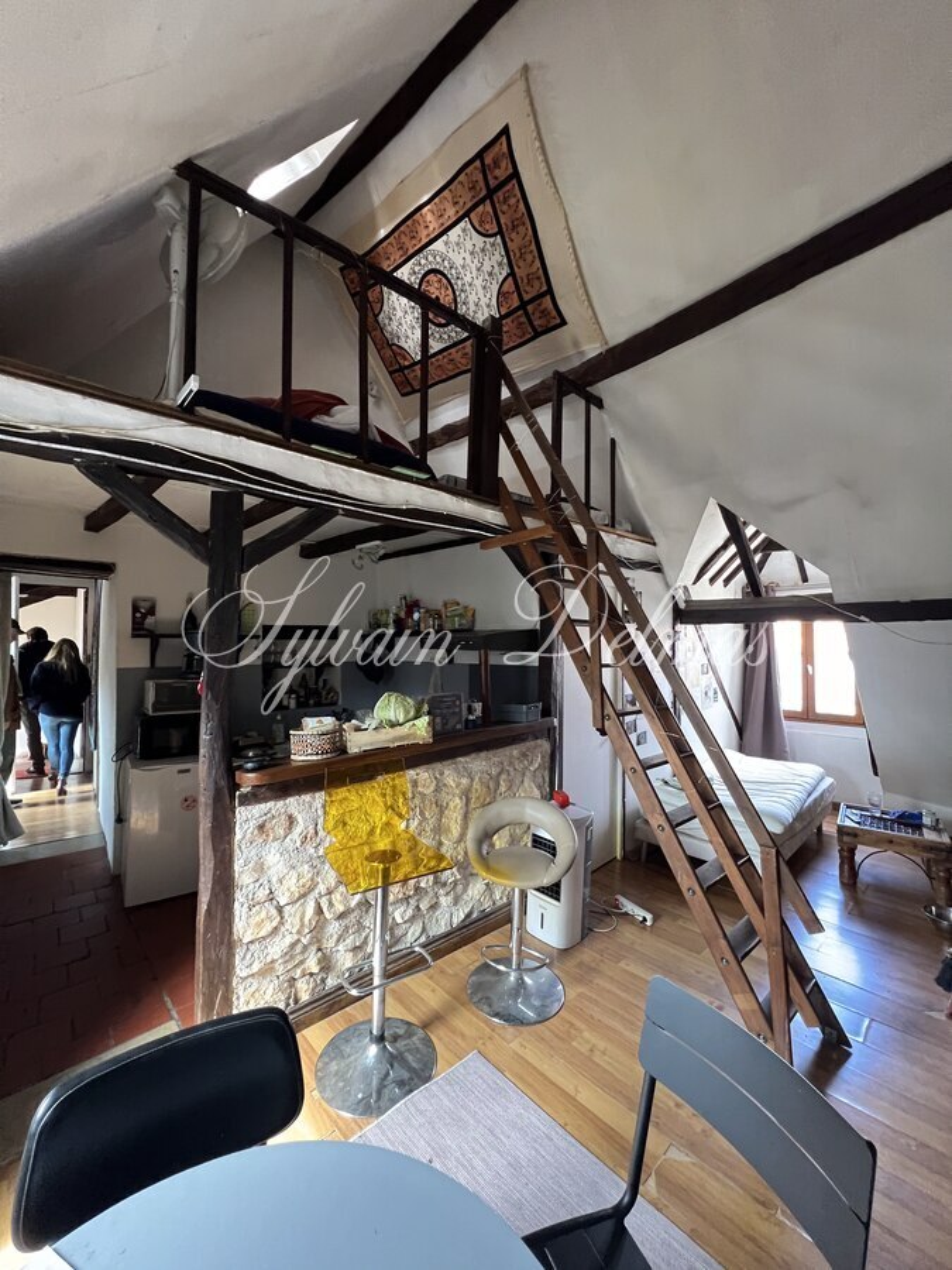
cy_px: 635
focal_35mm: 13
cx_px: 476
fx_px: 477
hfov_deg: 89.9
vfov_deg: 106.2
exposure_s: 1/50
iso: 400
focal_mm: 1.57
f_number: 1.8
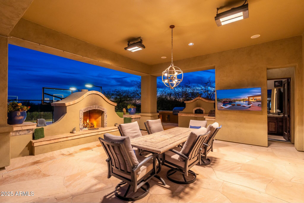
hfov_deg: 93.3
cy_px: 102
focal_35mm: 17
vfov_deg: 70.4
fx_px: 144
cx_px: 152
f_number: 5.6
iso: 250
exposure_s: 1/60
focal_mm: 17
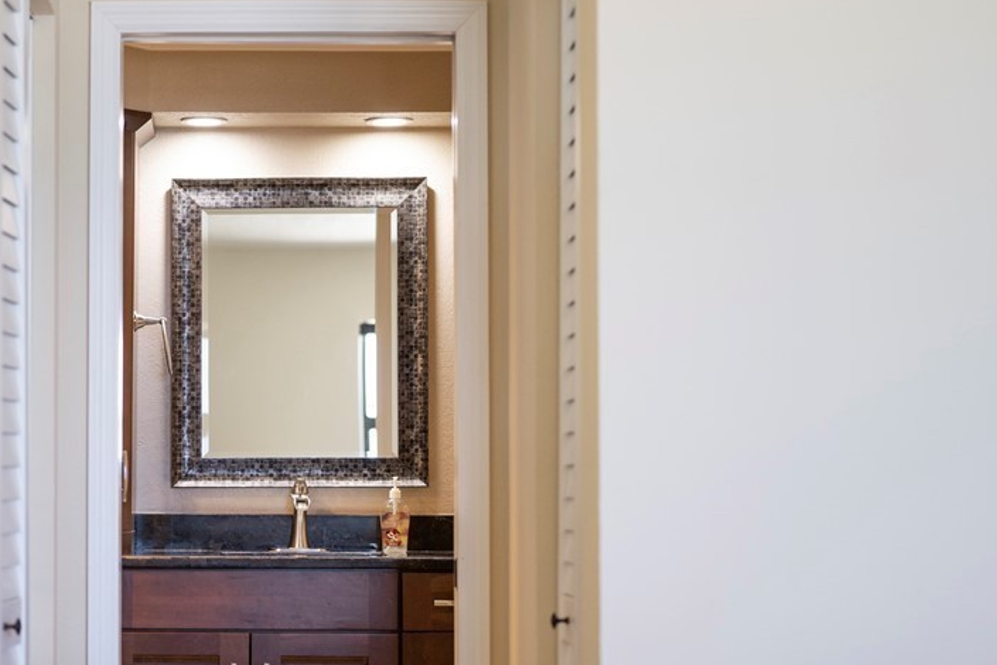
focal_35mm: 77
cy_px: 430
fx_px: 2132
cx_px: 294
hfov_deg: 26.1
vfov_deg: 17.7
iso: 320
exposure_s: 1/125
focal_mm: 50
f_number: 1.8
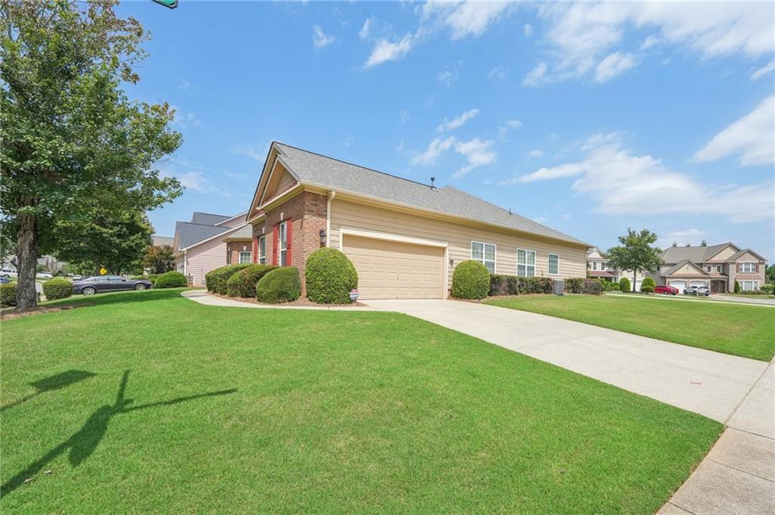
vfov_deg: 81.1
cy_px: 258
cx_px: 388
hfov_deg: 104.3
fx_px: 301
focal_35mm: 14
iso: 320
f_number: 8
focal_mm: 14
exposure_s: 1/640
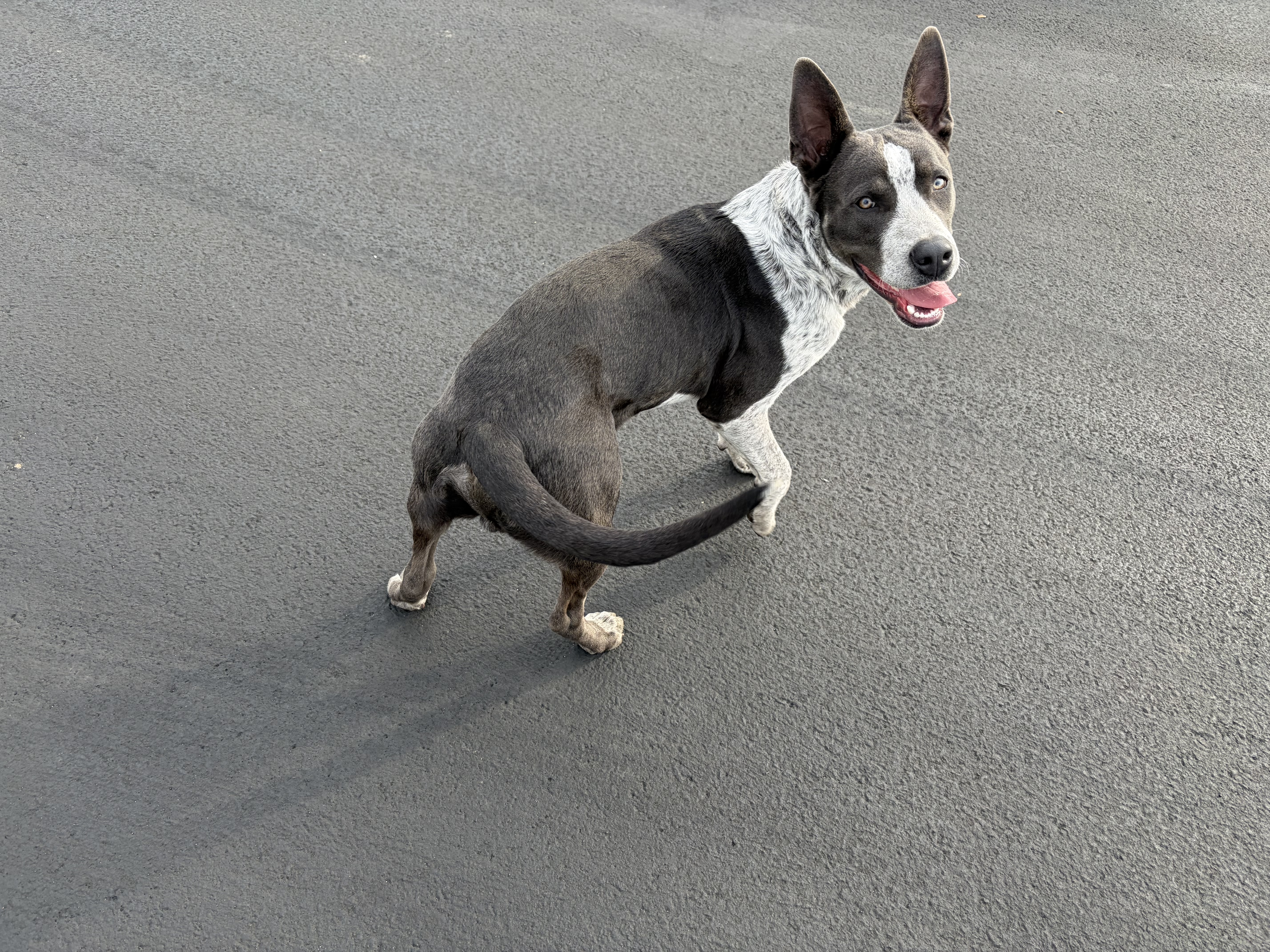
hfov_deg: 67.3
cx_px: 635
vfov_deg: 53.1
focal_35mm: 26
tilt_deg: -51.0
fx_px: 954
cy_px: 476
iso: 50
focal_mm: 5.96
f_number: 1.6
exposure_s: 1/402
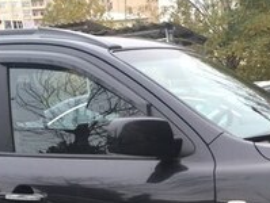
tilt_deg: -11.5
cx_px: 149
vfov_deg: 14.9
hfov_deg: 20.4
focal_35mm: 96
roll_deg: +4.3
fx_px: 750
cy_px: 251
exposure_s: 1/100
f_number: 2.2
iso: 32
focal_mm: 4.15
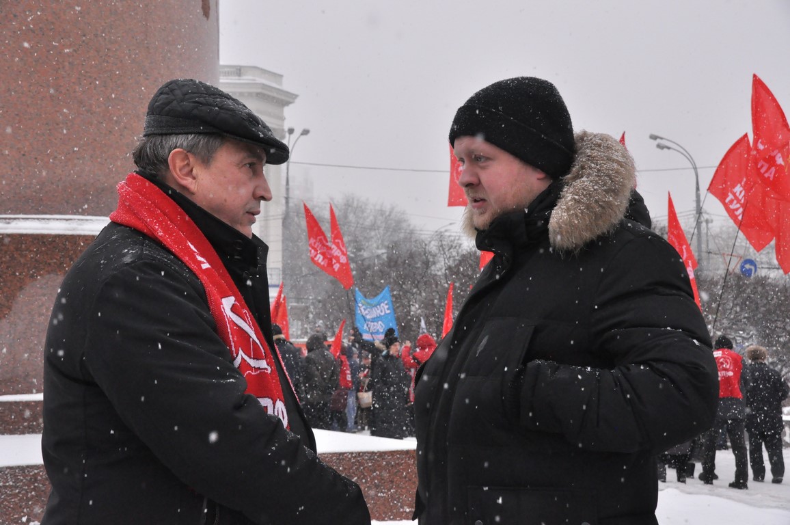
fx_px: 1447
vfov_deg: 20.6
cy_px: 262
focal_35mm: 66
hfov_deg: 30.5
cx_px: 395
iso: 1600
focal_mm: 44
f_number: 10
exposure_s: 1/400
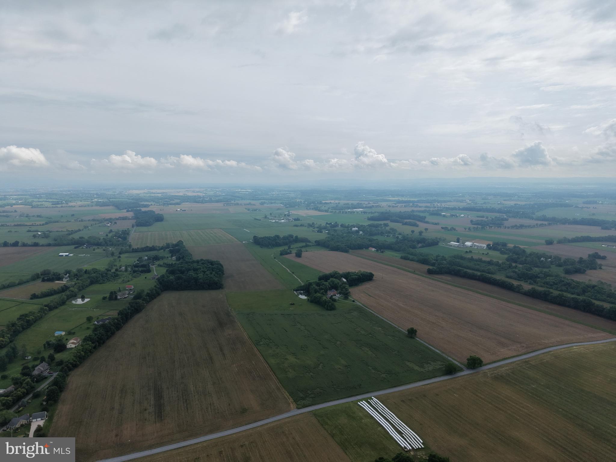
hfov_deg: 71.6
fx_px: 427
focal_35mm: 24
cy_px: 231
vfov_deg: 56.8
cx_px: 308
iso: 320
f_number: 1.8
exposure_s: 1/8000
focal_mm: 8.67
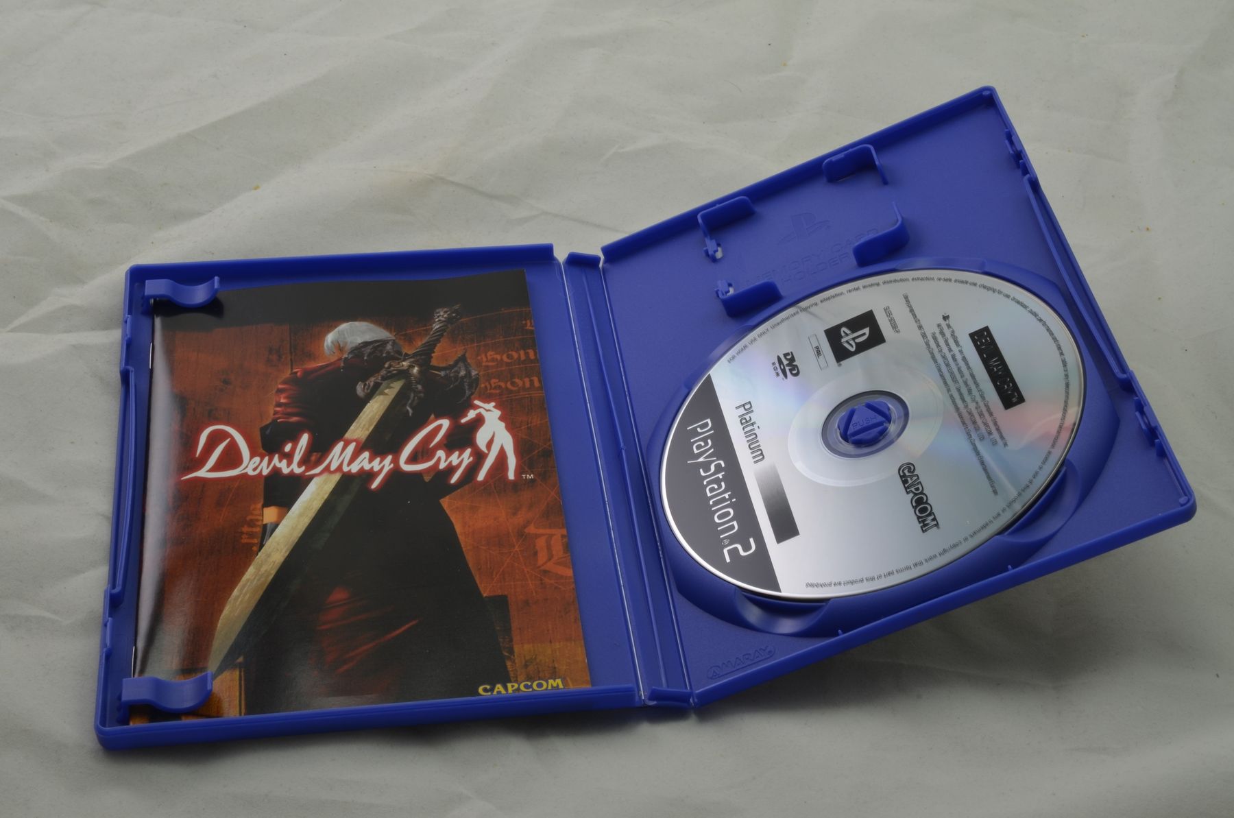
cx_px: 617
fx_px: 2053
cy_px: 409
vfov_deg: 22.5
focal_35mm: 60
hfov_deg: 33.5
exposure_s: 1/2
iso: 100
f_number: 20
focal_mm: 40
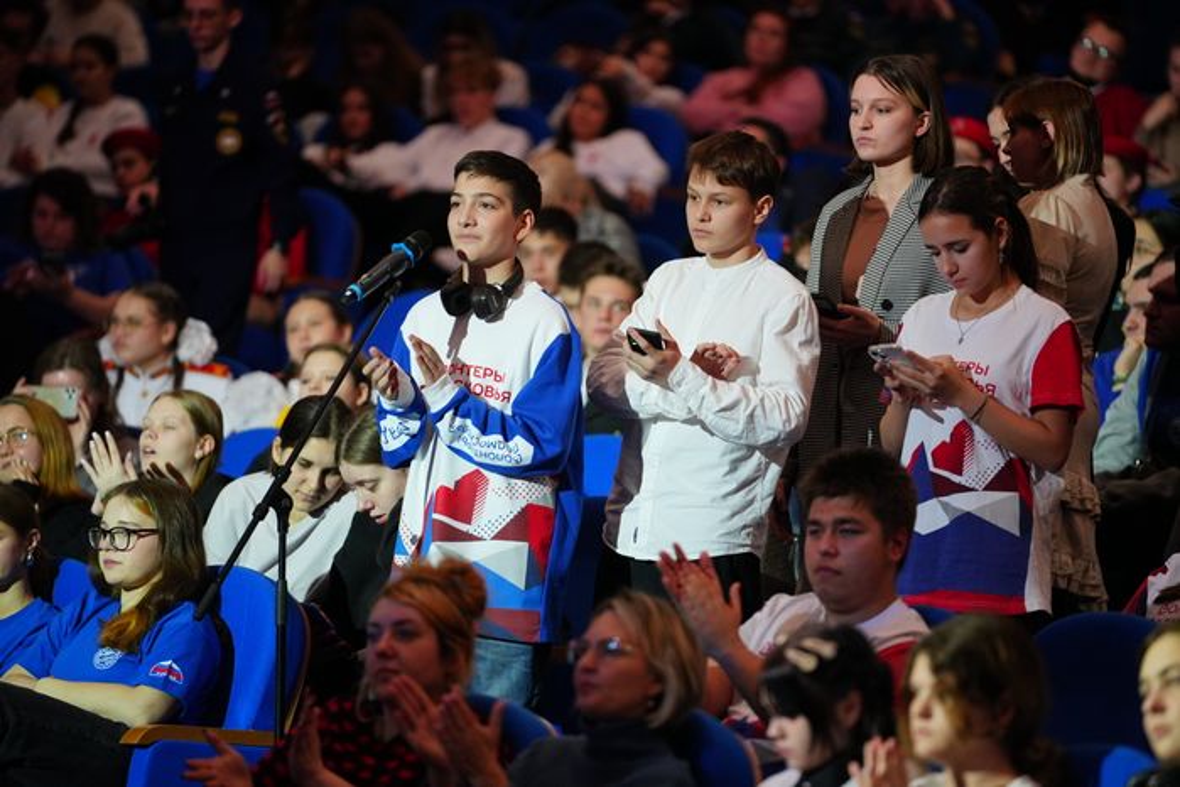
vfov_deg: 6.9
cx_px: 590
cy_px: 394
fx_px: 6555
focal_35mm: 200
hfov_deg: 10.3
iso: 3200
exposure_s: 1/200
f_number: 2.8
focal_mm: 200
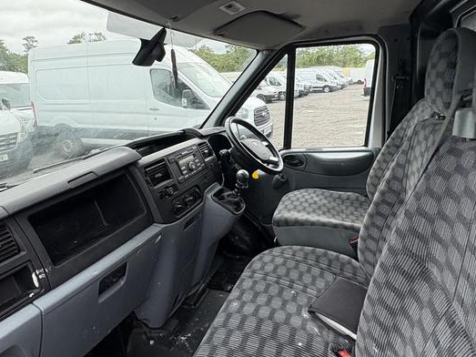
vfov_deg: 56.4
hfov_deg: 71.6
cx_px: 251
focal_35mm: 24
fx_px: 330
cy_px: 145
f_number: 2.2
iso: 64
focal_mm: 2.22
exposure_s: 1/362
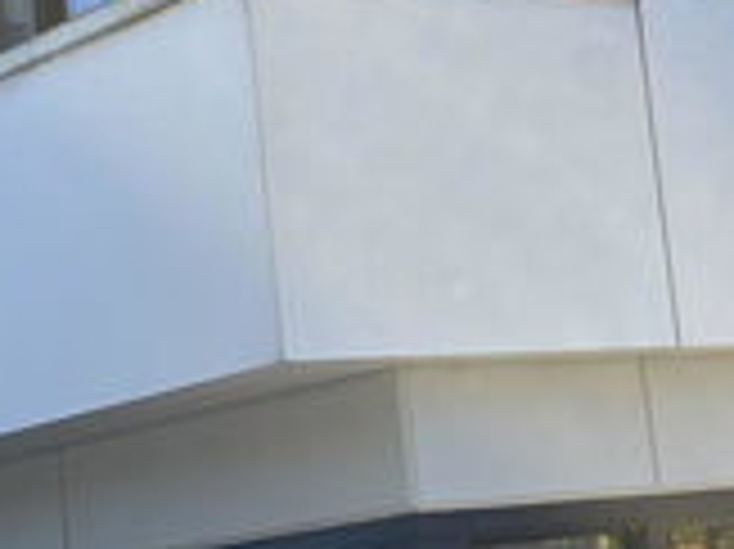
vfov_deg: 11.6
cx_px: 491
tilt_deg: +8.0
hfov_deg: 15.4
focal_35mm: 128
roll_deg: +7.3
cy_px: 212
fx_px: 2712
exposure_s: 1/1047
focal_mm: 5.96
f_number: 1.6
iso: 50
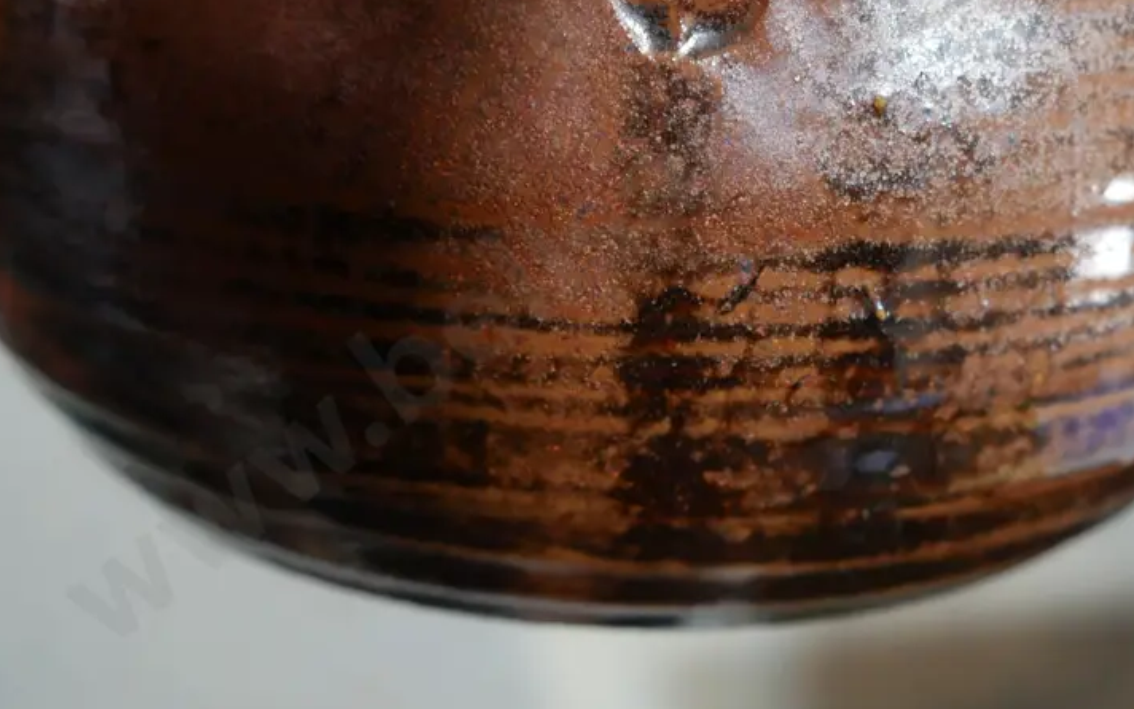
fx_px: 1885
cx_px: 734
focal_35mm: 61
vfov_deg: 21.0
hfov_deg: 33.3
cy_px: 133
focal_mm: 20
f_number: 4.5
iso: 800
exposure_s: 1/60
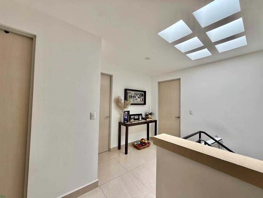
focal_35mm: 14
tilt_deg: +2.0
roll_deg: -0.9
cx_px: 132
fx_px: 106
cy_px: 99
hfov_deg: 102.0
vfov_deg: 85.7
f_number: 2.2
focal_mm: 2.22
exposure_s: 1/308
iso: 64
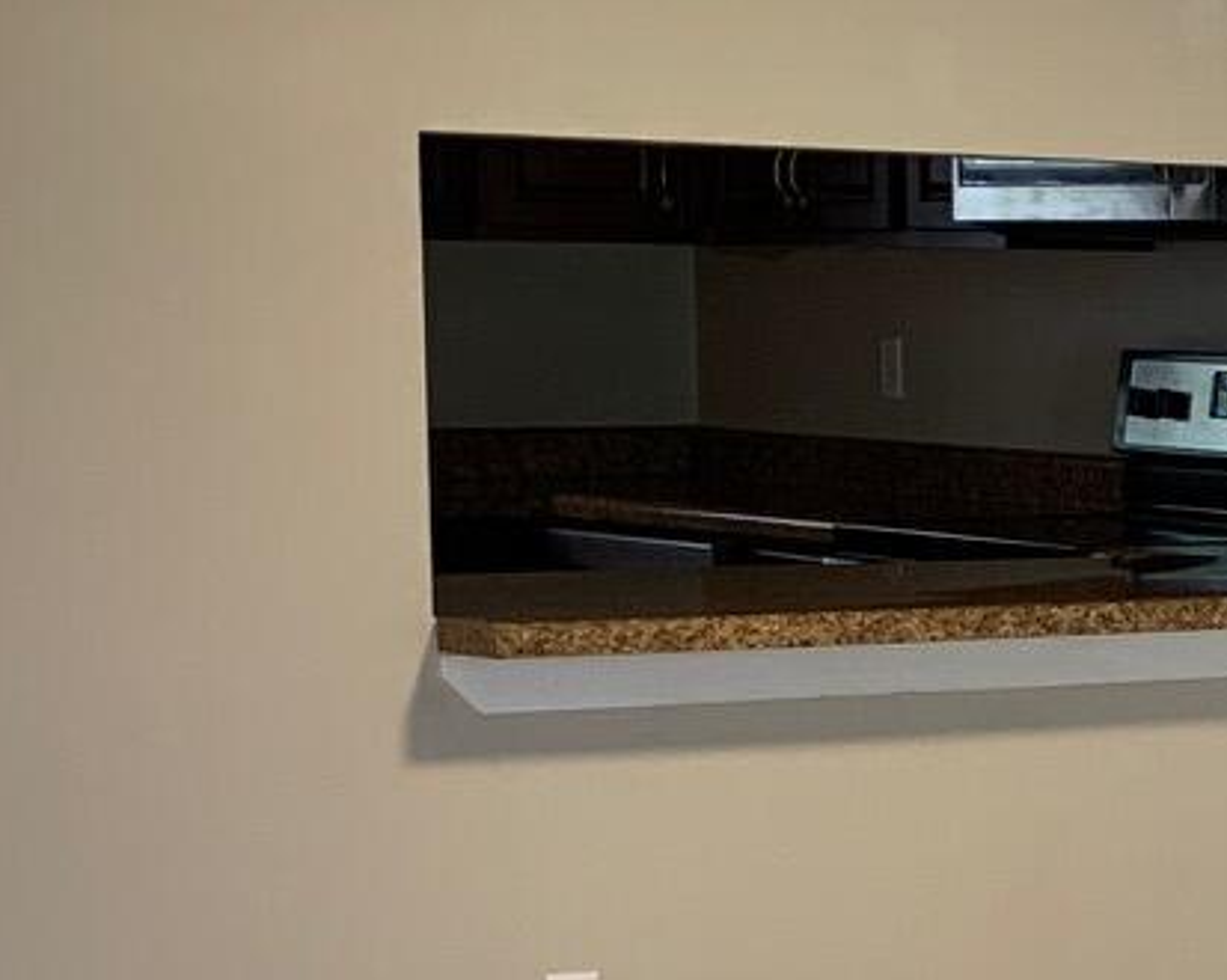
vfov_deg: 12.2
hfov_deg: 14.9
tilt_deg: -10.2
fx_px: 4501
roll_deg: -0.5
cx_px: 1581
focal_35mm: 124
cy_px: 1093
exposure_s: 1/60
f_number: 1.8
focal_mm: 4.25
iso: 200
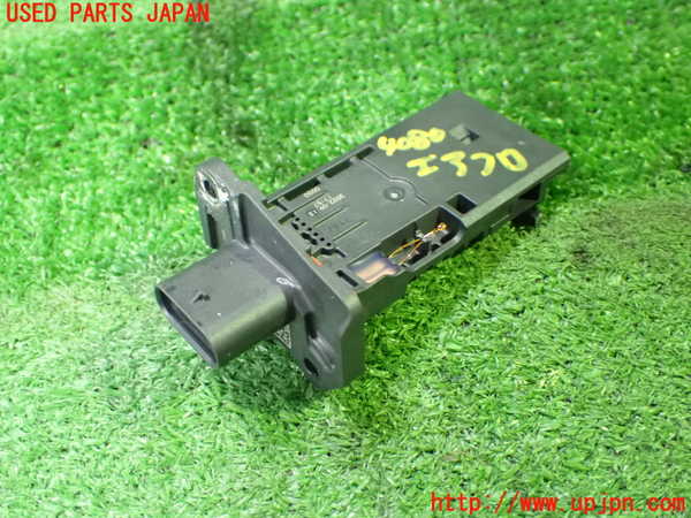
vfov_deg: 35.1
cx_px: 346
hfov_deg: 45.8
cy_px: 259
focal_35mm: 41
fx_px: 818
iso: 1600
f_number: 2.8
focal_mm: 7.31
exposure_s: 1/40
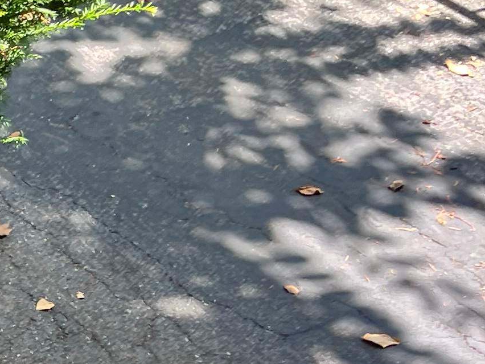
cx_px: -623
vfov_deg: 11.9
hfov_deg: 12.9
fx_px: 1723
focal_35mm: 123
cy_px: 395
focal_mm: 5.1
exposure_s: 1/183
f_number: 1.6
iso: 40
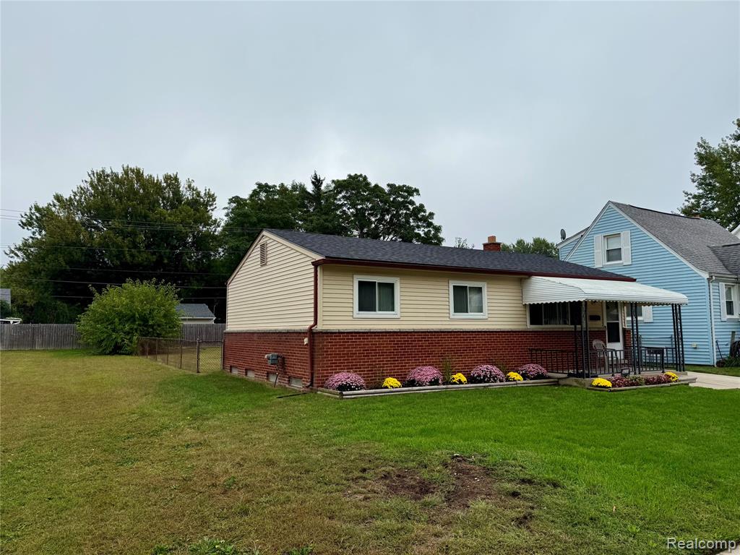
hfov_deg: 71.6
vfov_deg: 56.8
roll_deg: +0.7
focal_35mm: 24
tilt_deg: +6.6
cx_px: 370
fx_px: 513
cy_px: 278
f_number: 1.78
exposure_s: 1/6173
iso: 80
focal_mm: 6.76
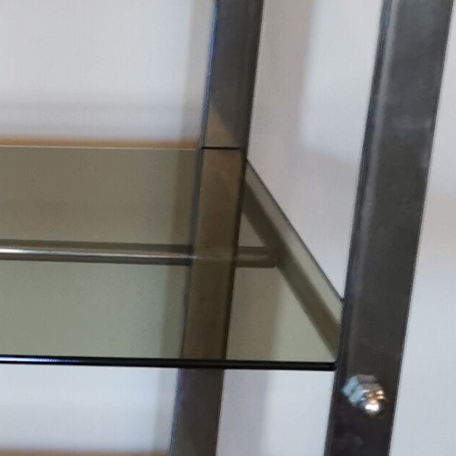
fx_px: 2072
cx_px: -288
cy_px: 190
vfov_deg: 12.6
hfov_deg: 11.8
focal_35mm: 139
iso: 250
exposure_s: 1/50
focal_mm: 5.56
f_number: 1.6
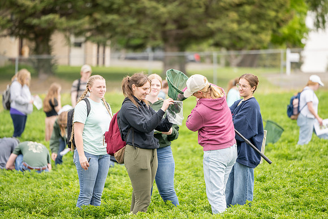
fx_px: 1697
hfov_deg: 11.0
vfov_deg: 7.4
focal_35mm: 186
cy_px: 106
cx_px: 164
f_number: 2.8
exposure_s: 1/320
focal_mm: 180
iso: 64
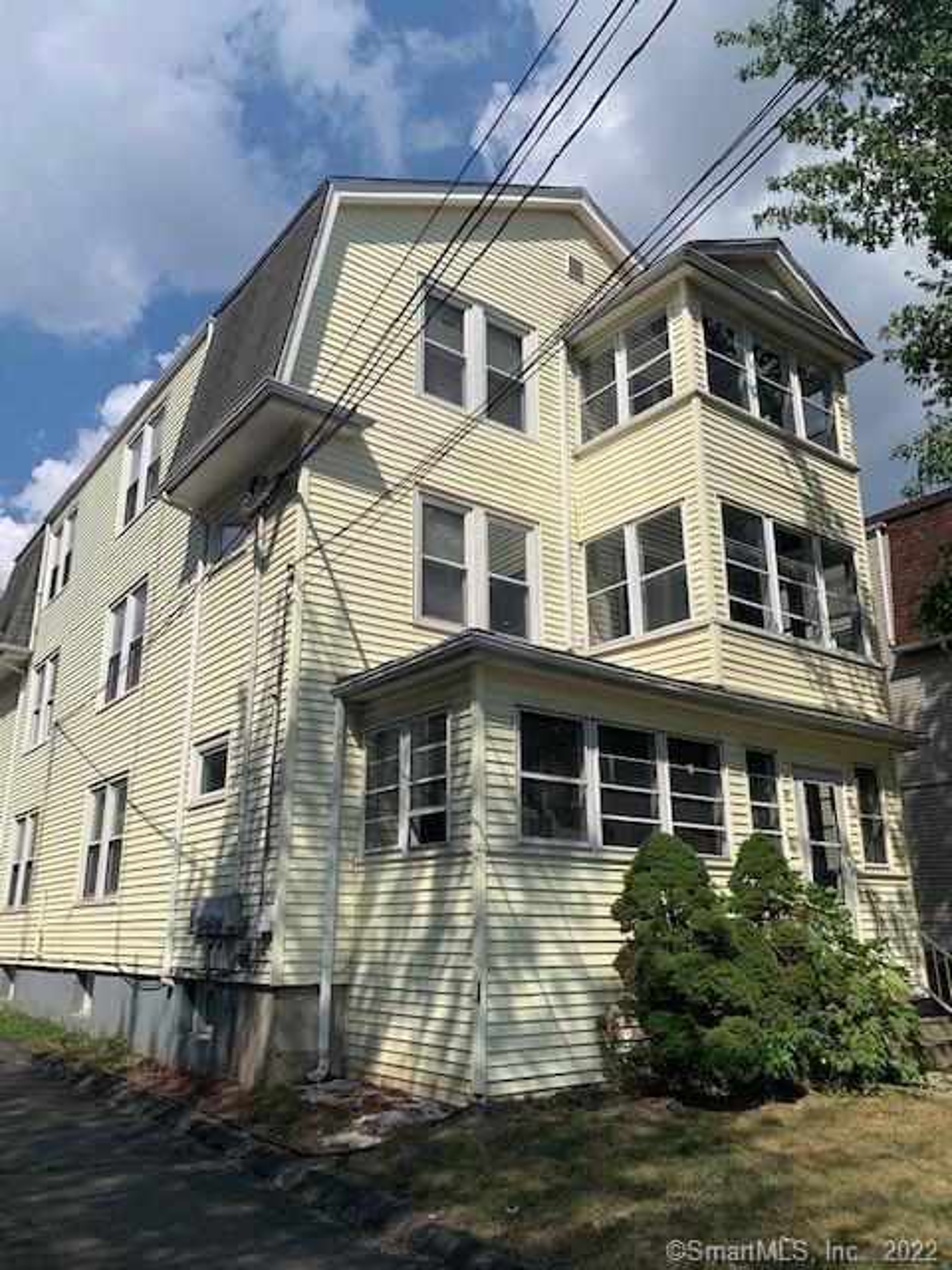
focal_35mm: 26
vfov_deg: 67.3
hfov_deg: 53.1
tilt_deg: +17.9
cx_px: 476
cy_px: 635
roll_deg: -0.1
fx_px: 953
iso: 25
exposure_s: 1/4274
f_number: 1.8
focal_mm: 4.25
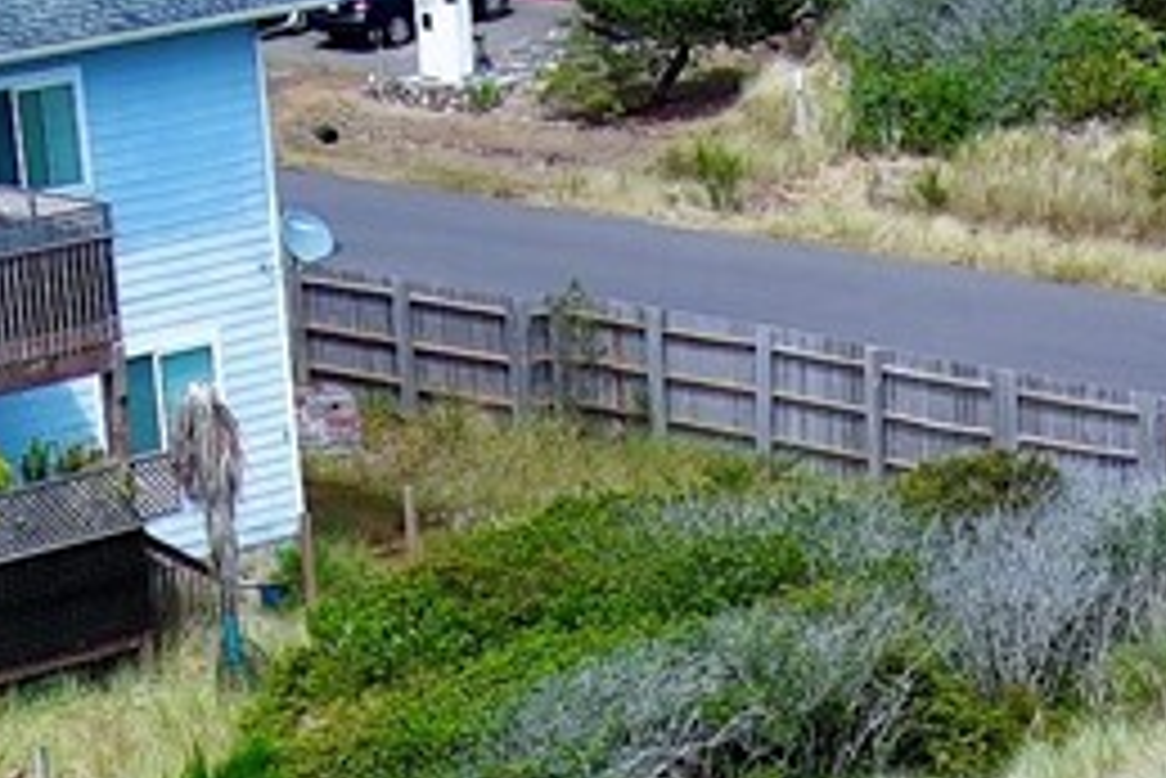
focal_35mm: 190
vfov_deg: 6.5
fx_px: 6157
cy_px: 2435
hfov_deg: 10.7
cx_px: 1276
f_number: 2.8
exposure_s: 1/1017
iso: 100
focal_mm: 10.57
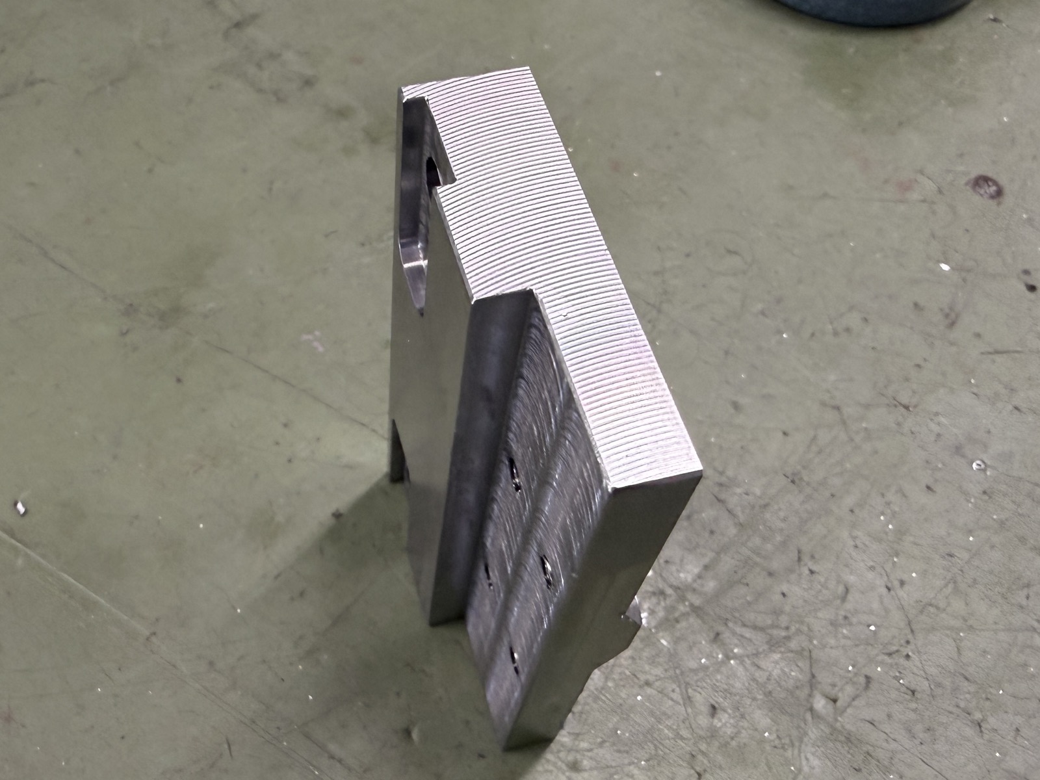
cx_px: 520
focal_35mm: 24
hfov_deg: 71.6
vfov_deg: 56.8
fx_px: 721
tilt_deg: -57.7
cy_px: 390
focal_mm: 2.22
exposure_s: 1/113
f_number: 2.2
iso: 320
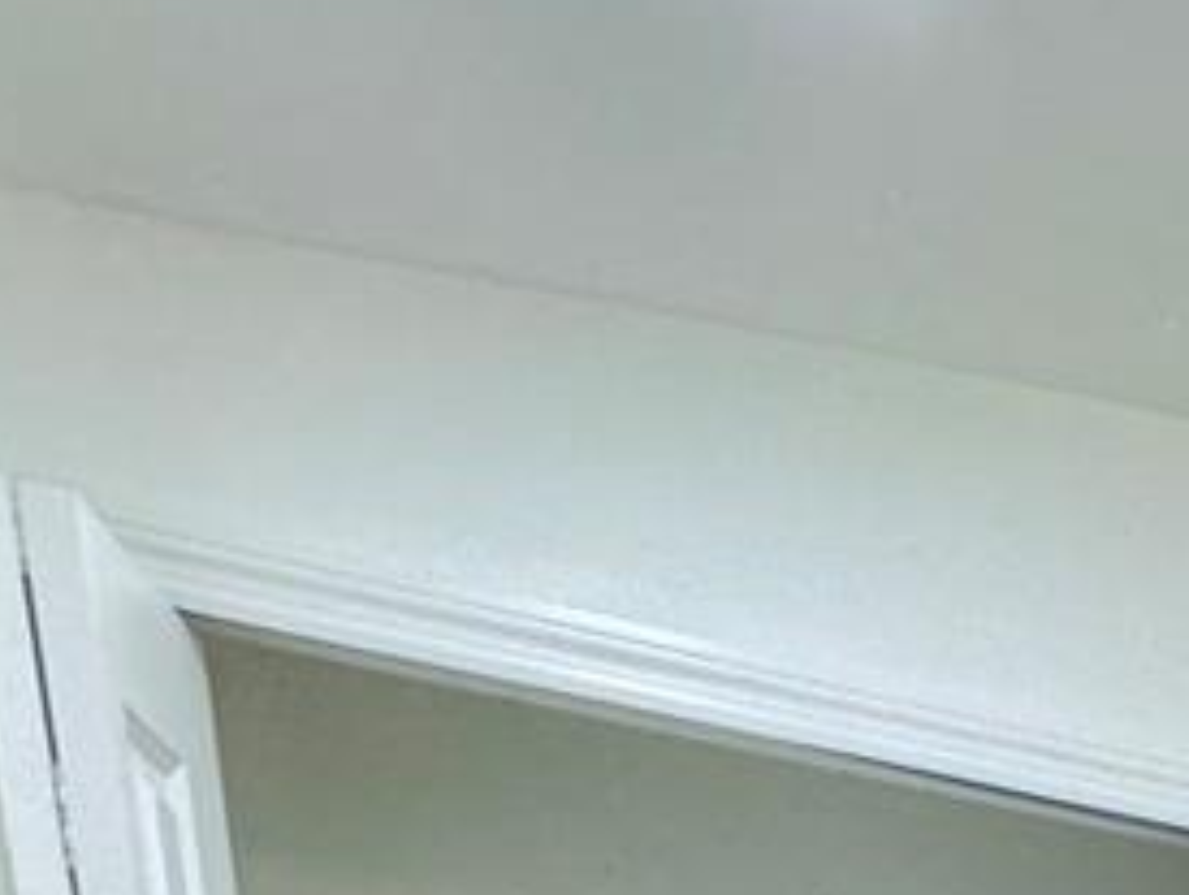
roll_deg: -2.8
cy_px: 2335
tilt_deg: -21.2
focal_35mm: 61
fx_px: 2098
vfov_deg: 13.6
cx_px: 1548
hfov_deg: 26.7
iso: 200
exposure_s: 1/60
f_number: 2.2
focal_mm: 2.22
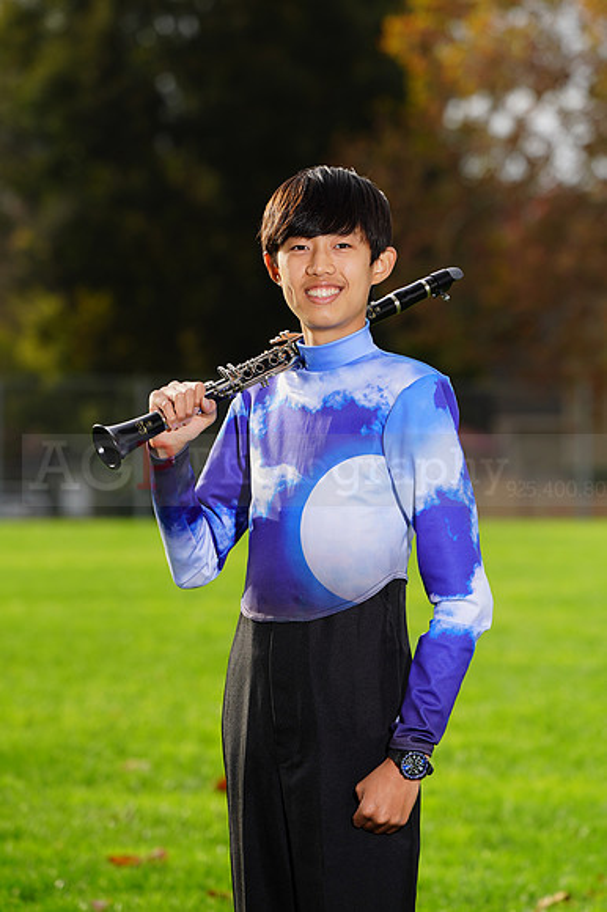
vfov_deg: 8.9
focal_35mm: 232
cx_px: 304
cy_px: 456
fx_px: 5874
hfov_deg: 5.9
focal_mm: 232
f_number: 7.1
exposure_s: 1/200
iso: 100
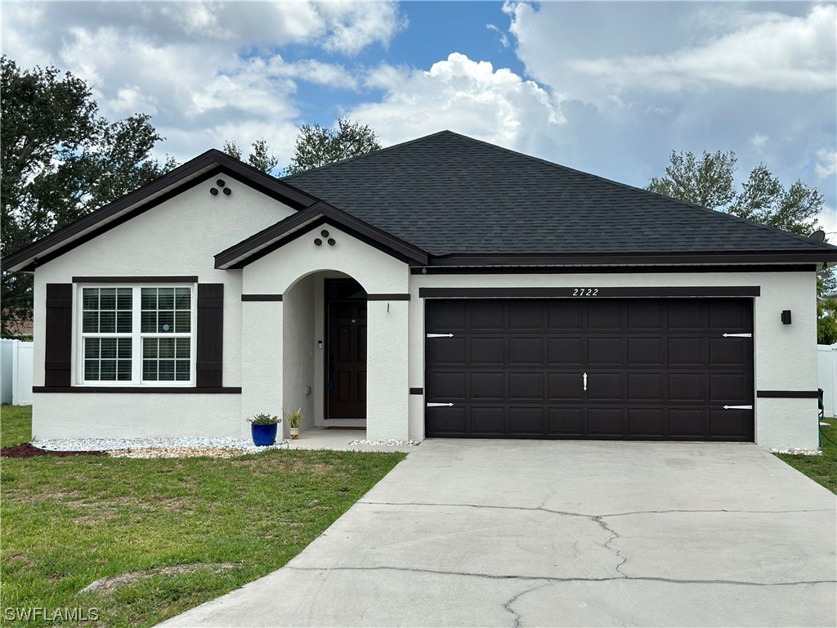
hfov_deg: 39.7
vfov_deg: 30.3
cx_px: 418
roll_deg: -0.4
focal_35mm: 48
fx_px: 1161
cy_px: 314
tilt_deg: +2.6
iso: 100
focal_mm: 6.86
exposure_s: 1/5882
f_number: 1.78
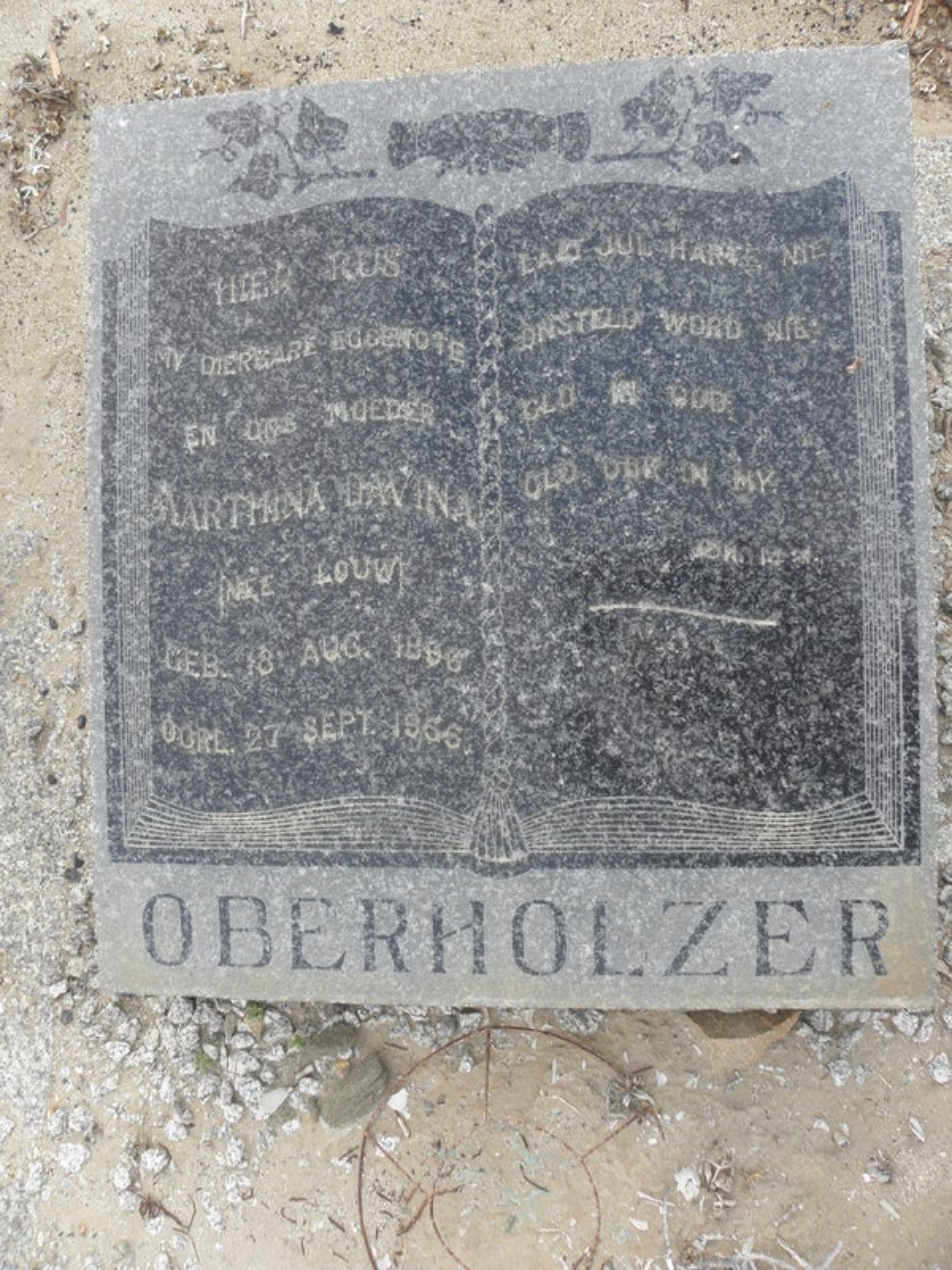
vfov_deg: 67.3
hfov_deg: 53.1
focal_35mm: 26
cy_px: 635
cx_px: 476
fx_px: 953
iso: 64
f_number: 3.5
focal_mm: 4.6
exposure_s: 1/60
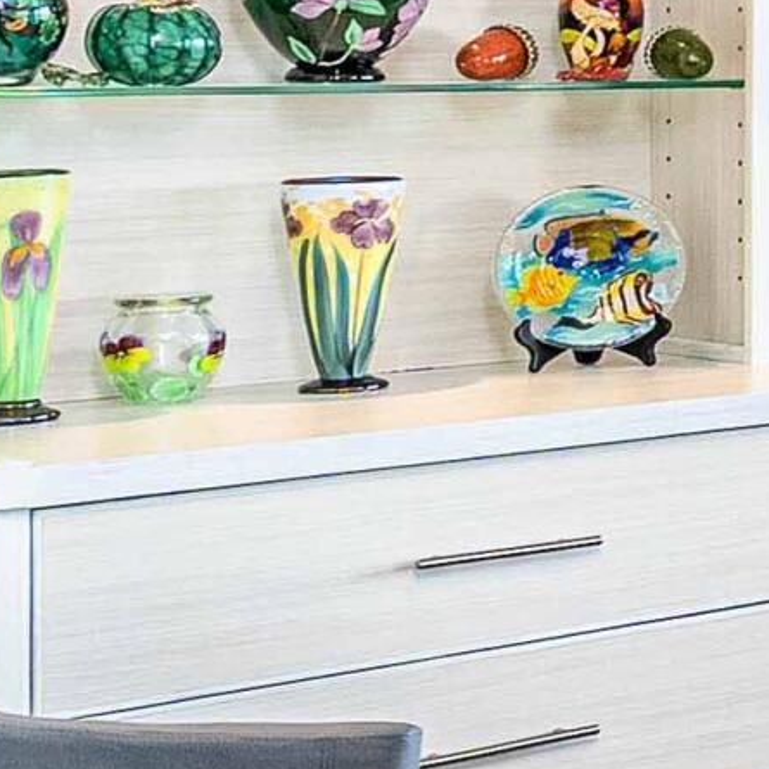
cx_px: 2238
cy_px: 82
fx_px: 2589
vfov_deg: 16.7
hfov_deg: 11.3
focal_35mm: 103
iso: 320
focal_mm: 12
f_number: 7.1
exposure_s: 1/1600
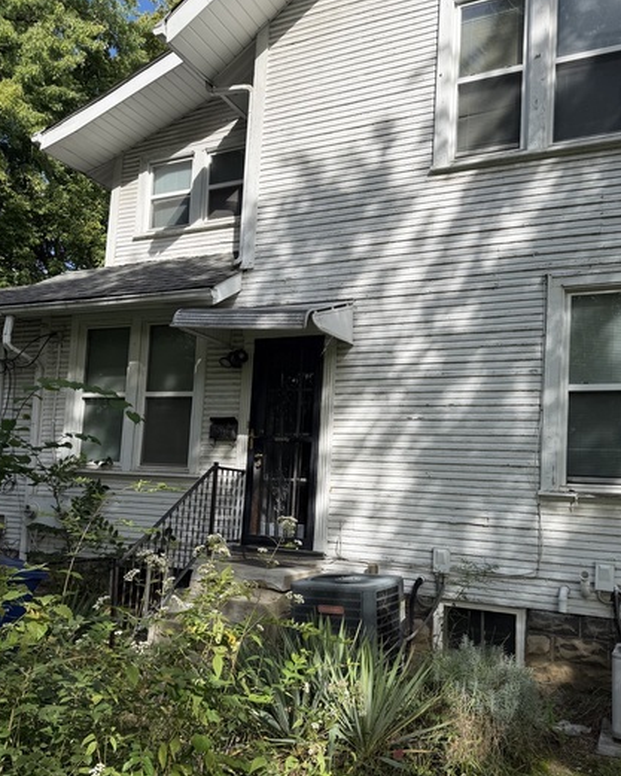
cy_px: 442
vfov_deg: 58.5
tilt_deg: +4.4
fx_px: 689
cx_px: 329
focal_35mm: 30
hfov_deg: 48.5
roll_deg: -3.0
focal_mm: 6.76
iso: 80
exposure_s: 1/2232
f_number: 1.78
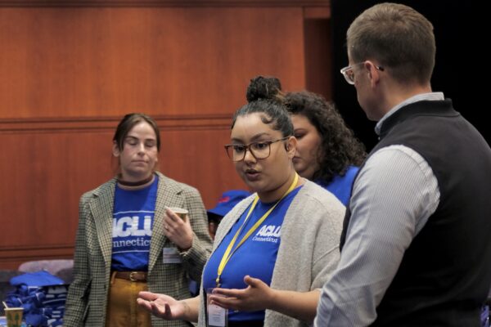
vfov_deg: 16.5
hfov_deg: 24.5
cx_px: 246
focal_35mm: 83
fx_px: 1132
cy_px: 164
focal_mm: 55
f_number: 2.8
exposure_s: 1/110
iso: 1250
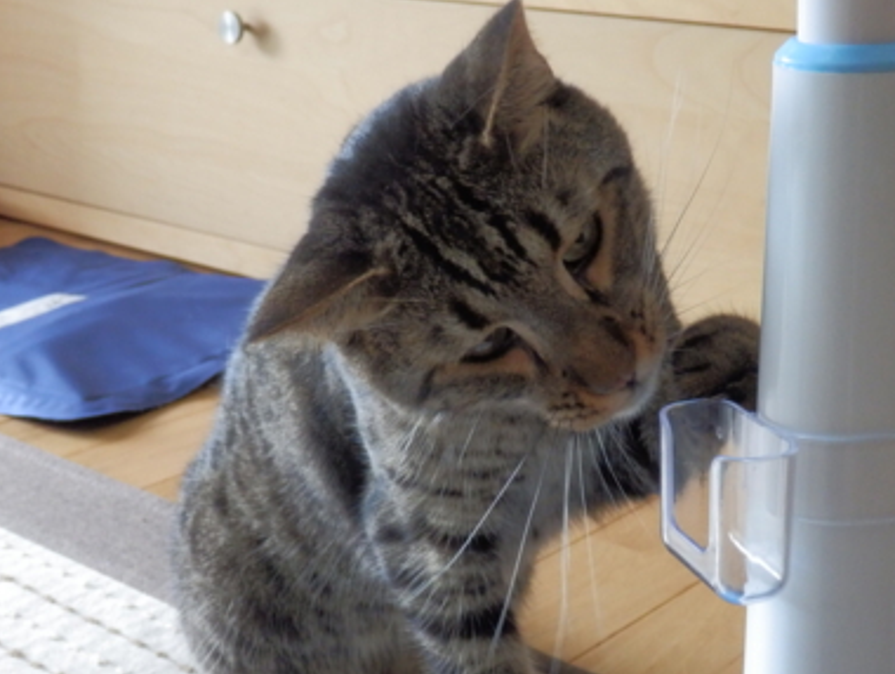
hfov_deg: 33.1
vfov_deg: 25.3
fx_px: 1501
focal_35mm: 58
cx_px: 513
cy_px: 351
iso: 800
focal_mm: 8.9
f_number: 4
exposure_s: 1/80
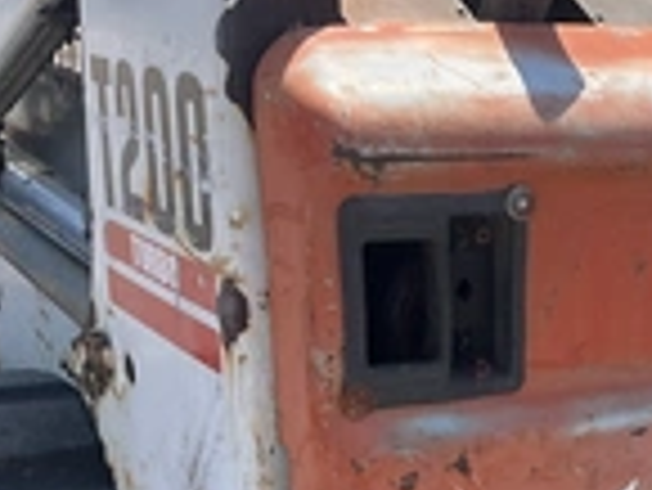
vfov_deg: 17.9
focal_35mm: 80
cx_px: 665
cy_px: 508
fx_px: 1508
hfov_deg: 23.3
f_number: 1.8
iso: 25
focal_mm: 3
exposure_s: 1/1035
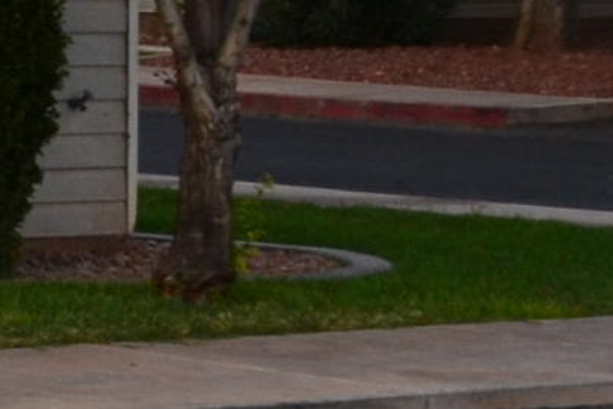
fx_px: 4531
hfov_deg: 6.7
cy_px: -254
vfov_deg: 5.1
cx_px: -1454
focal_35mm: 266
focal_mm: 24
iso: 400
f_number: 8
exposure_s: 1/60
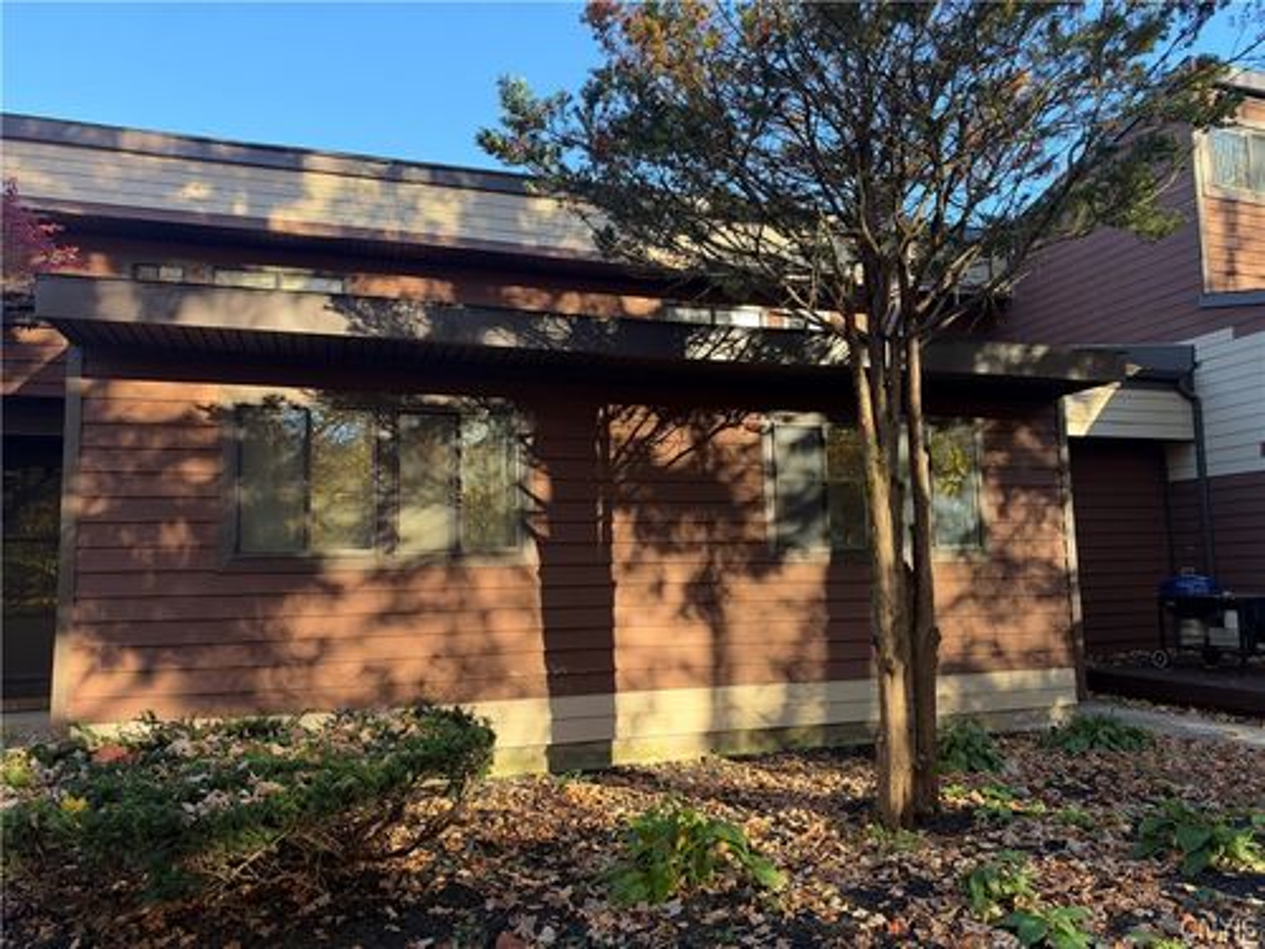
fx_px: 877
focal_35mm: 24
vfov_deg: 56.8
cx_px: 632
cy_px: 474
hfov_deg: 71.6
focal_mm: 6.93
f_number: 1.8
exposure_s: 1/224
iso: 64
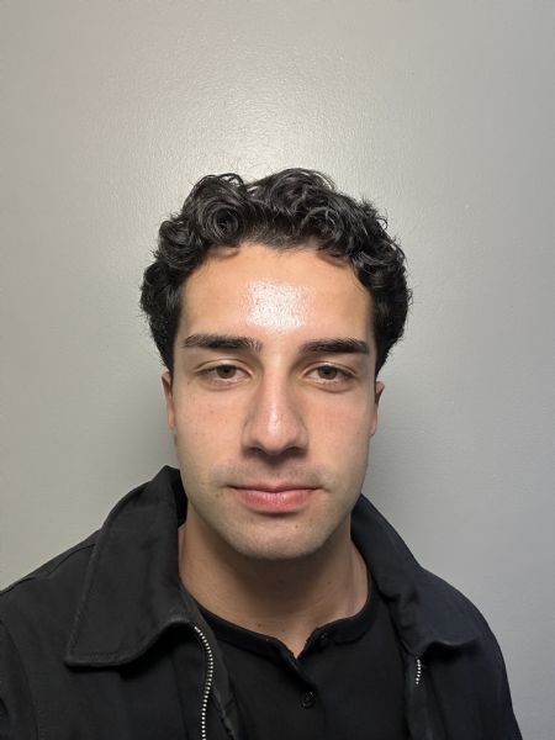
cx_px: 278
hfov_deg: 46.8
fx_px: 641
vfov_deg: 60.0
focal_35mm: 30
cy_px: 370
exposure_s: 1/50
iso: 125
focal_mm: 2.69
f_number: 1.9
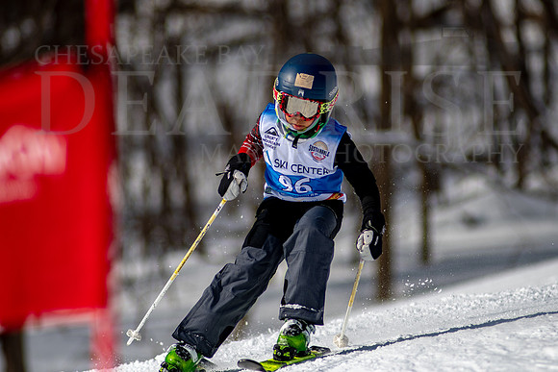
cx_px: 313
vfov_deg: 2.7
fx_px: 7821
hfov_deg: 4.1
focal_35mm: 505
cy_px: 163
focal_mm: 300
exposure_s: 1/6400
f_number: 2.8
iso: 100
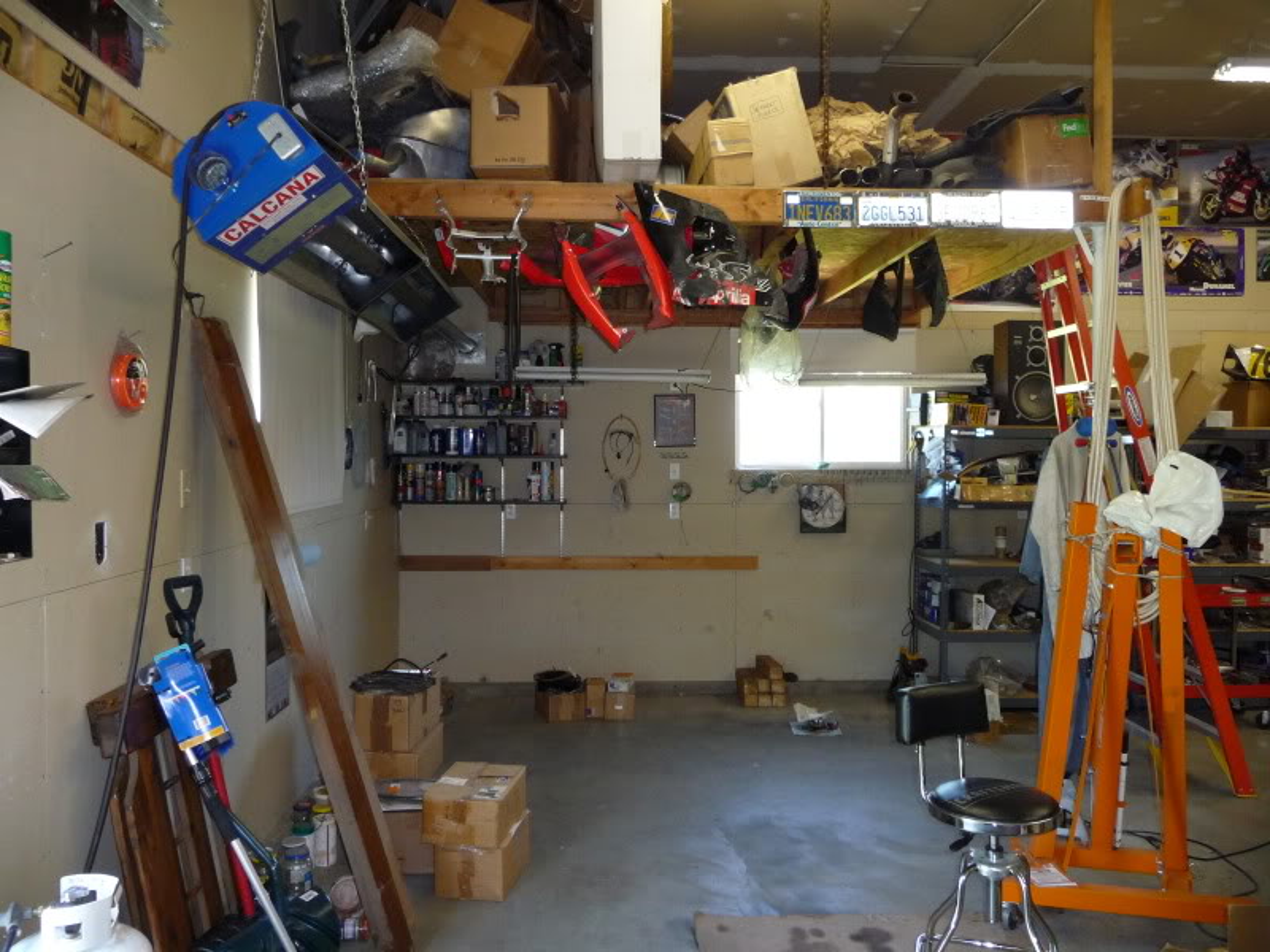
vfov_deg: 49.7
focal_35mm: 28
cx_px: 635
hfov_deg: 63.4
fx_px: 1027
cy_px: 476
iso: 320
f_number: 3.3
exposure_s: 1/30
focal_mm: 4.7
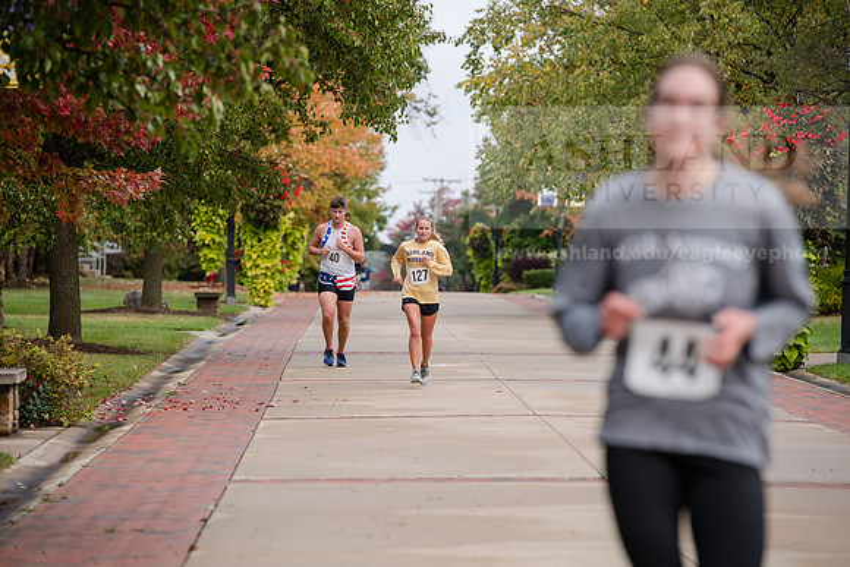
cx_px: 425
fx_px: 4605
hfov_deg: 10.5
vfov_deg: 7.0
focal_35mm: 195
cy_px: 284
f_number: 5
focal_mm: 195
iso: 500
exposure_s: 1/500
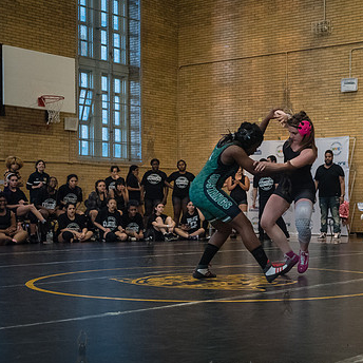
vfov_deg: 26.4
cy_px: 234
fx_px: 771
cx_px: 282
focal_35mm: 65
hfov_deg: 26.1
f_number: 4
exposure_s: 1/400
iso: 5000
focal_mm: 35
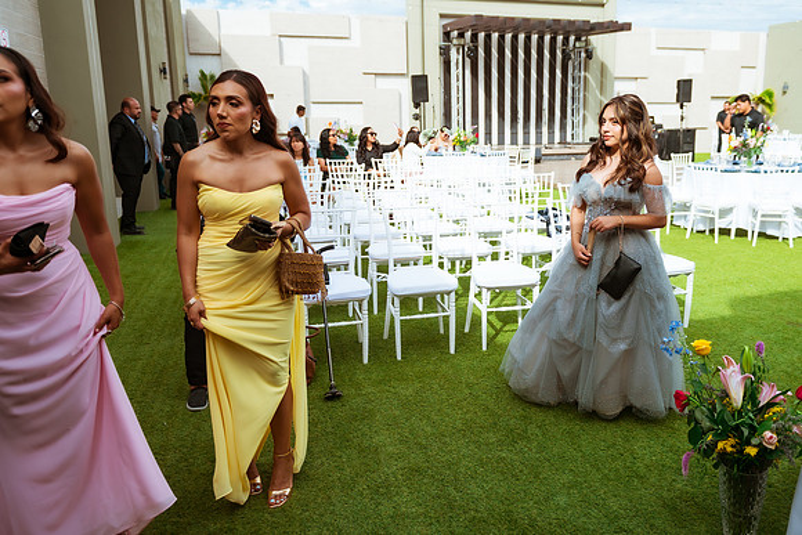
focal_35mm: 28
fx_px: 622
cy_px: 234
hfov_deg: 65.2
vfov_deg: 46.4
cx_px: 467
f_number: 2.8
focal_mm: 24
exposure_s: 1/1250
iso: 100
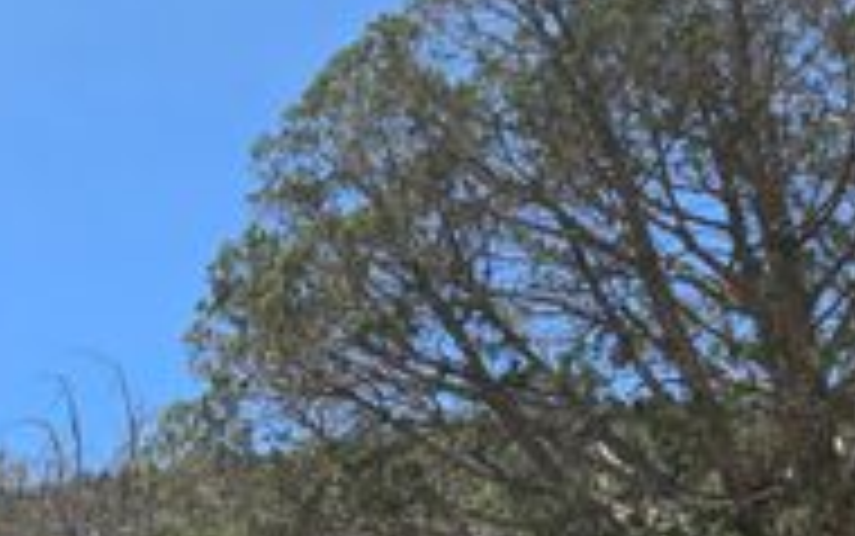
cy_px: 673
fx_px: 1492
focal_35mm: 64
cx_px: 58
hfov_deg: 30.3
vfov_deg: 19.0
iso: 25
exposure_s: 1/1358
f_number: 1.8
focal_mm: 5.4
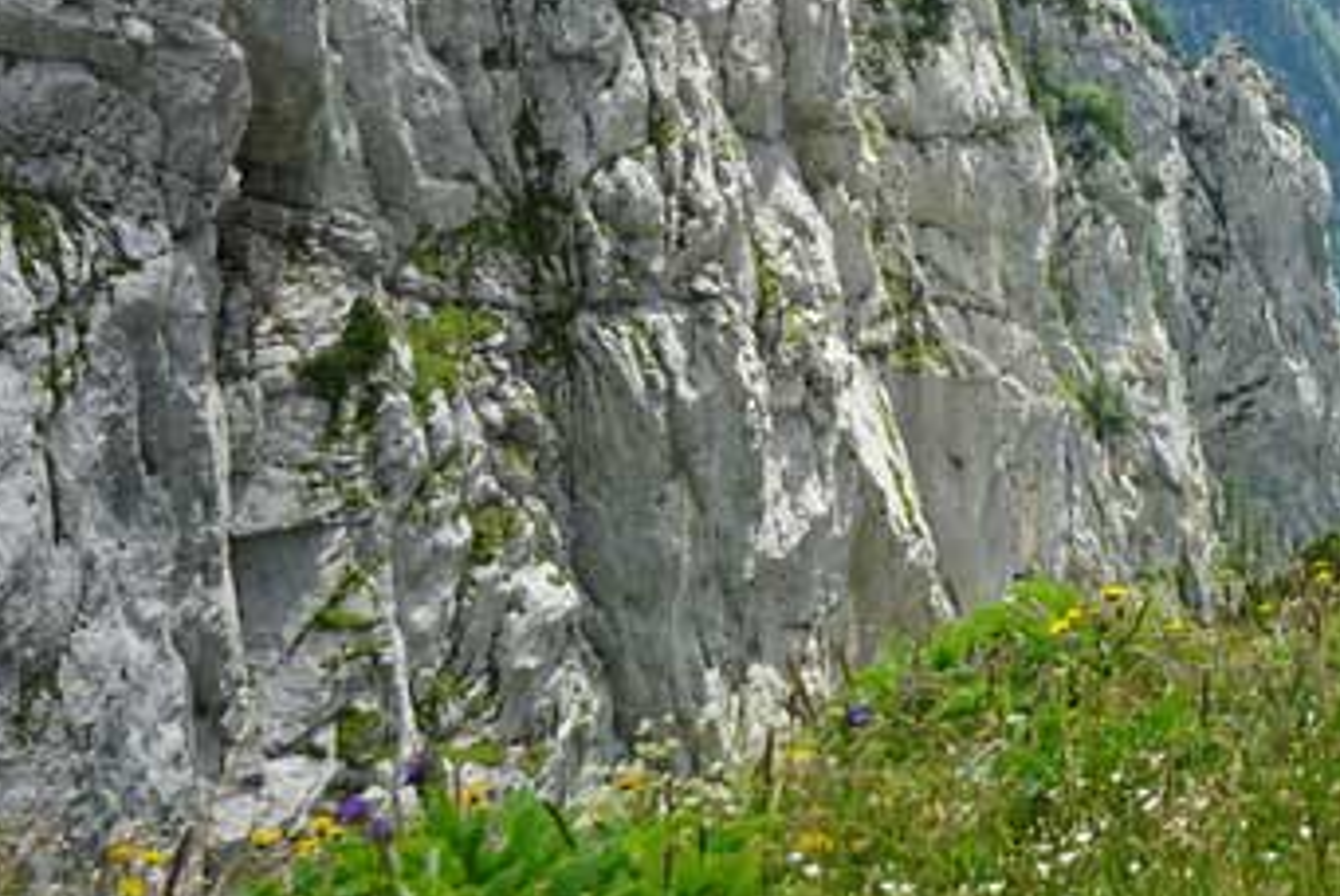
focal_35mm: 84
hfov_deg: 21.3
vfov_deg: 16.0
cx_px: 1855
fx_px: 3129
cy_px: -6
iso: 100
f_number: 10
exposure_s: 1/100
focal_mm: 28
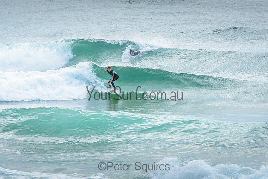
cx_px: 104
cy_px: 82
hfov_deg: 4.2
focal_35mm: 490
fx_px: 3652
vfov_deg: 2.8
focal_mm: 400
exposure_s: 1/1600
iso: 800
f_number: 11
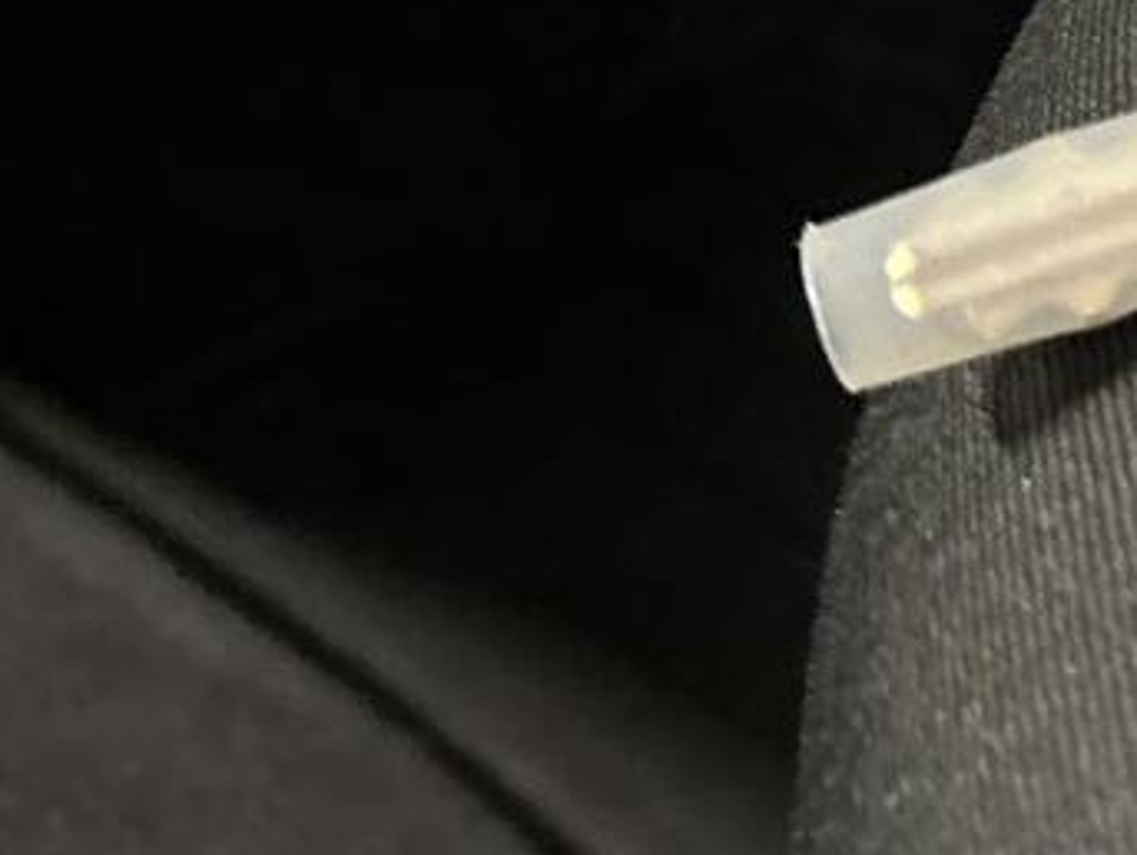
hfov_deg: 14.6
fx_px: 3584
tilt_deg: -50.4
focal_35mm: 109
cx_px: 2320
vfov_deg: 12.5
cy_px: -640
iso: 640
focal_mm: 5.7
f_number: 1.5
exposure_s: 1/40
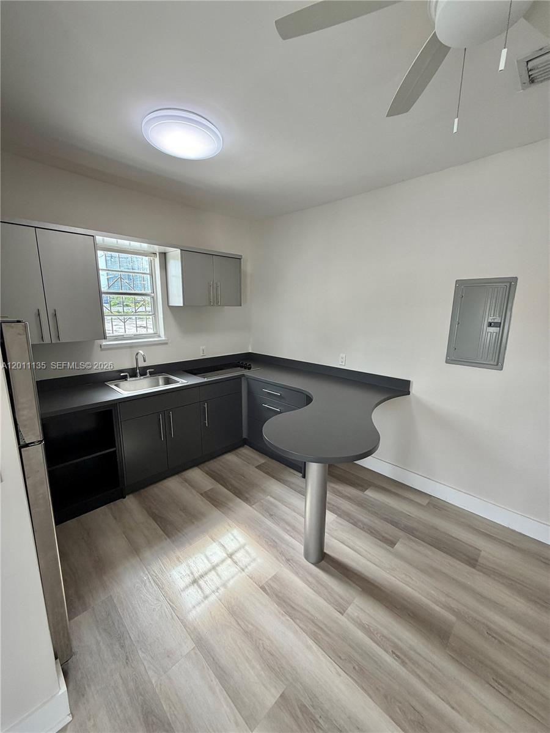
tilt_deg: -11.3
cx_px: 275
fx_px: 297
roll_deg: +0.0
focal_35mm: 14
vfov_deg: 102.1
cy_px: 366
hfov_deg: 85.7
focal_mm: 2.22
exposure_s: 1/120
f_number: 2.2
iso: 125
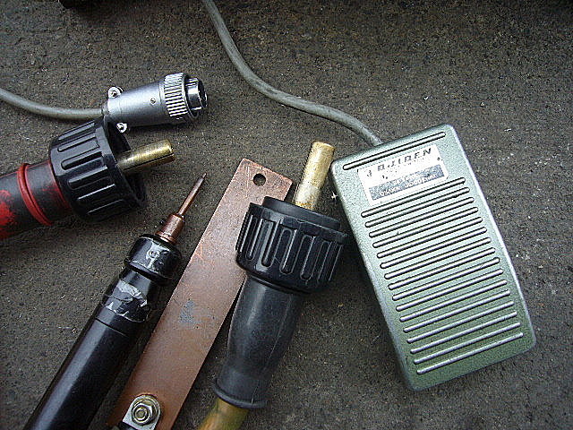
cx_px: 286
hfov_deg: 63.4
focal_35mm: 28
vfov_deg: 49.7
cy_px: 215
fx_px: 463
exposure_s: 1/25
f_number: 2.8
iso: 100
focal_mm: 4.6
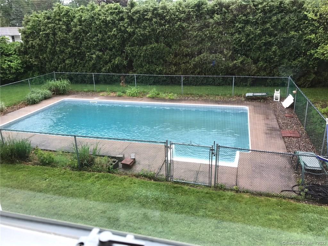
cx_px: 164
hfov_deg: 63.4
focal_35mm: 28
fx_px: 265
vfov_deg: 49.7
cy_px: 123
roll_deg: +1.5
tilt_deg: -18.2
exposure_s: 1/60
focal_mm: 3.99
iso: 25
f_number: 1.8
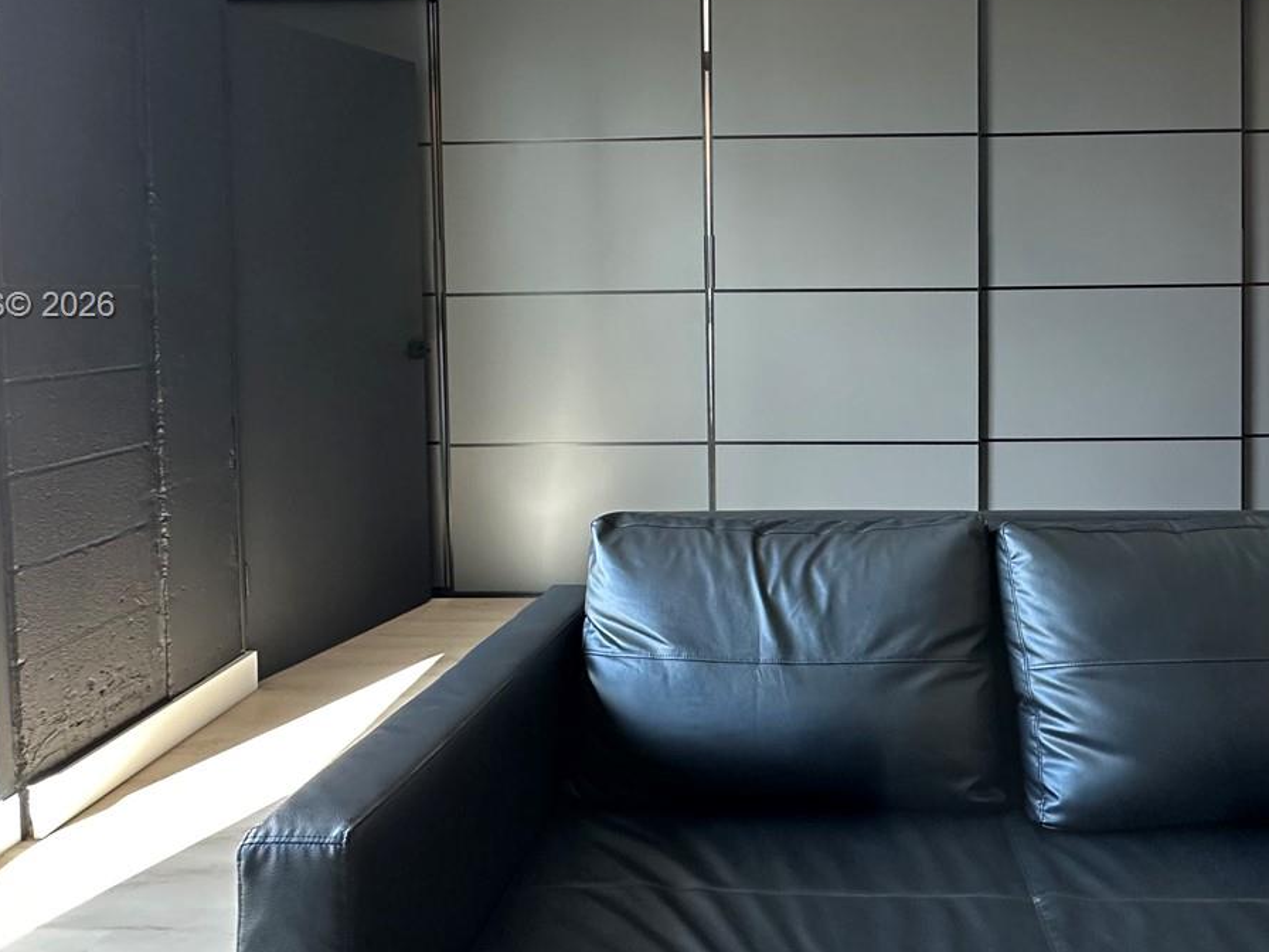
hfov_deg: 68.1
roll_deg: +0.8
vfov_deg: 53.7
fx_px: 916
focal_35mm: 25
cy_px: 307
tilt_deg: -0.8
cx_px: 807
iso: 250
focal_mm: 2.22
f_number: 2.2
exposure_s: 1/120
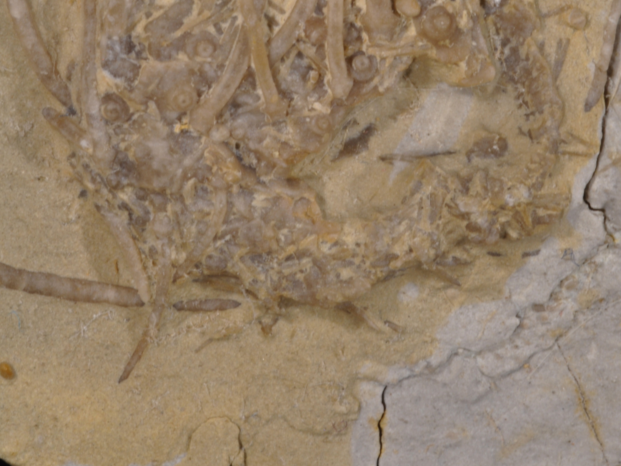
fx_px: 2350
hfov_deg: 15.1
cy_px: 32
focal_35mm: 131
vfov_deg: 11.2
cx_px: 310
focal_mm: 60
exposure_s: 1/6
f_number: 51
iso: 200
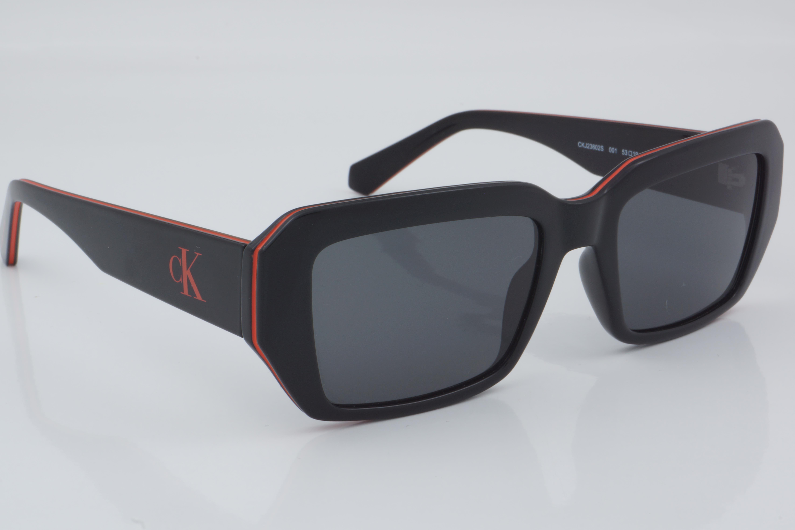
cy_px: 263
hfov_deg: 26.7
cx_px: 392
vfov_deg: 17.9
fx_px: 1678
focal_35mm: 76
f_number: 32
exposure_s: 1/4
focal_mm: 50
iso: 100
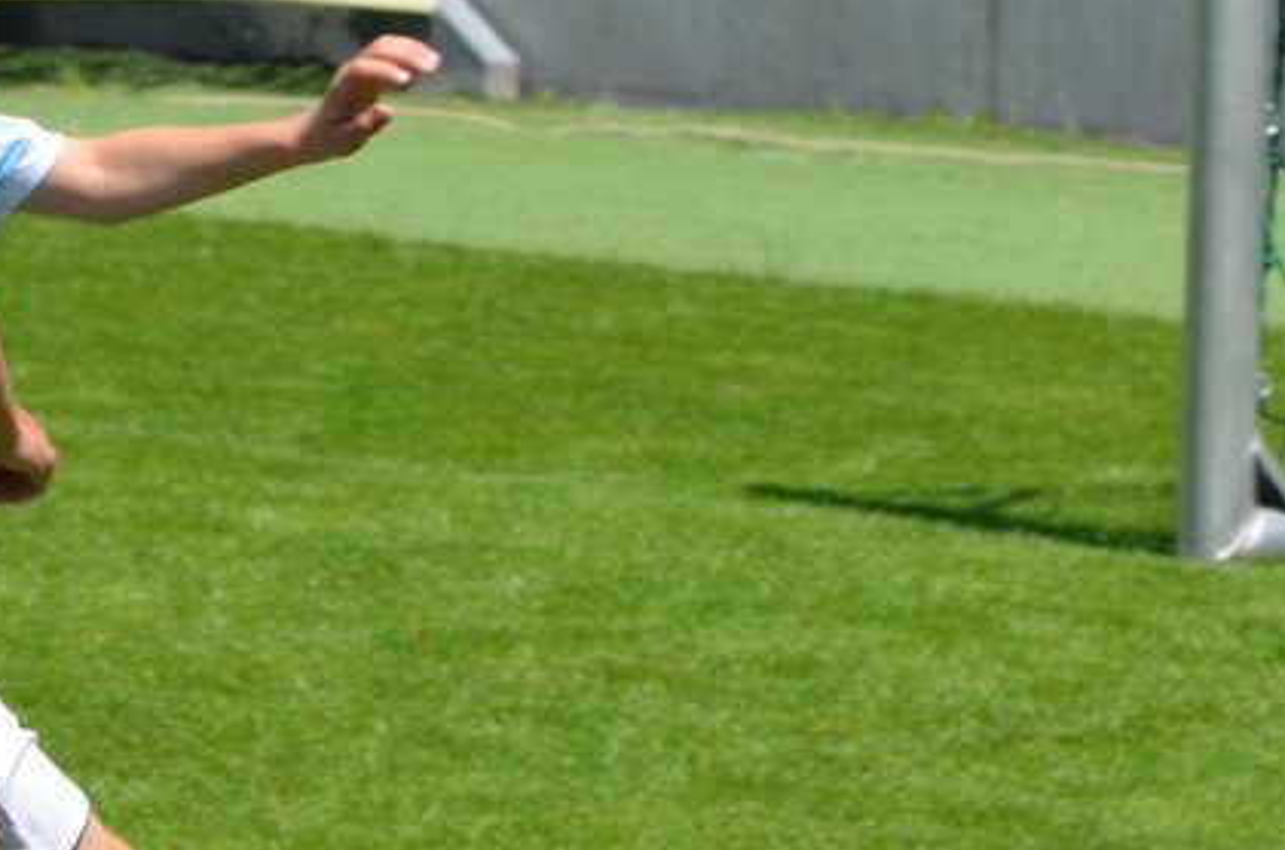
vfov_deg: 2.8
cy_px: 378
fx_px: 17700
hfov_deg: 4.2
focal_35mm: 497
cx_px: 691
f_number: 10
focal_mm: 116
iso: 200
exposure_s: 1/400
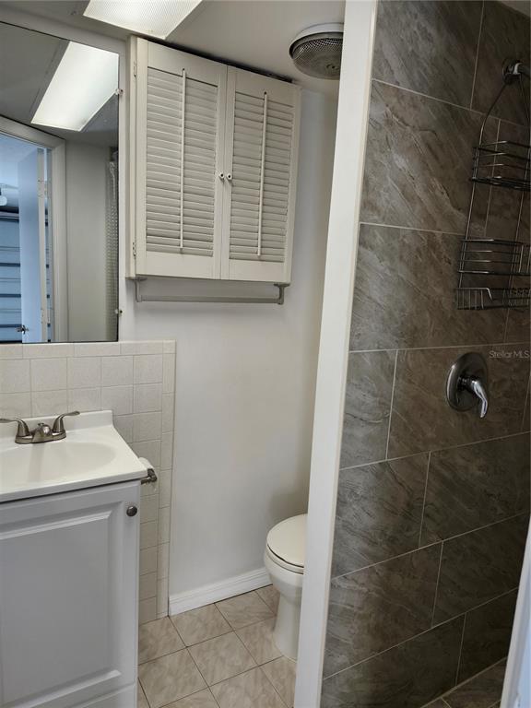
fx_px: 470
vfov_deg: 73.9
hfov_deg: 58.9
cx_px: 266
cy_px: 354
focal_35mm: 23
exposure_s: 1/120
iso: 80
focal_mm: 5.54
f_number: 1.8
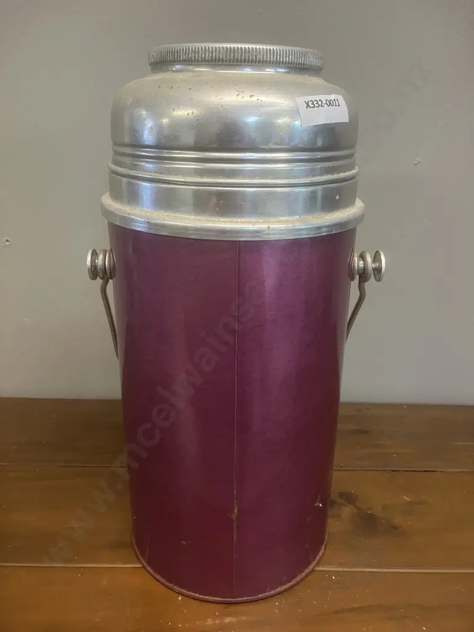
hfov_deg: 49.7
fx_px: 511
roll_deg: -0.7
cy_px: 316
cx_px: 237
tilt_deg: -20.6
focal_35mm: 28
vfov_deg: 63.4
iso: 200
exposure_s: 1/50
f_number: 1.8
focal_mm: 3.99
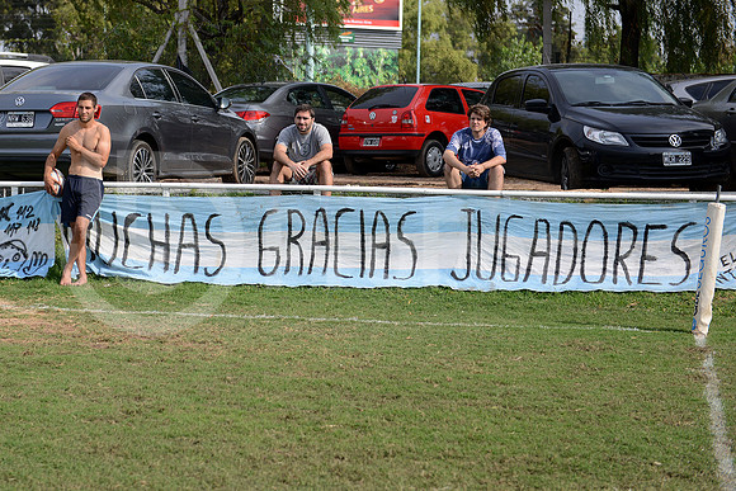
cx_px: 368
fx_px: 1268
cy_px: 246
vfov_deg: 21.9
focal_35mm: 62
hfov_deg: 32.4
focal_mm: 62
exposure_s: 1/3200
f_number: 3.5
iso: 320
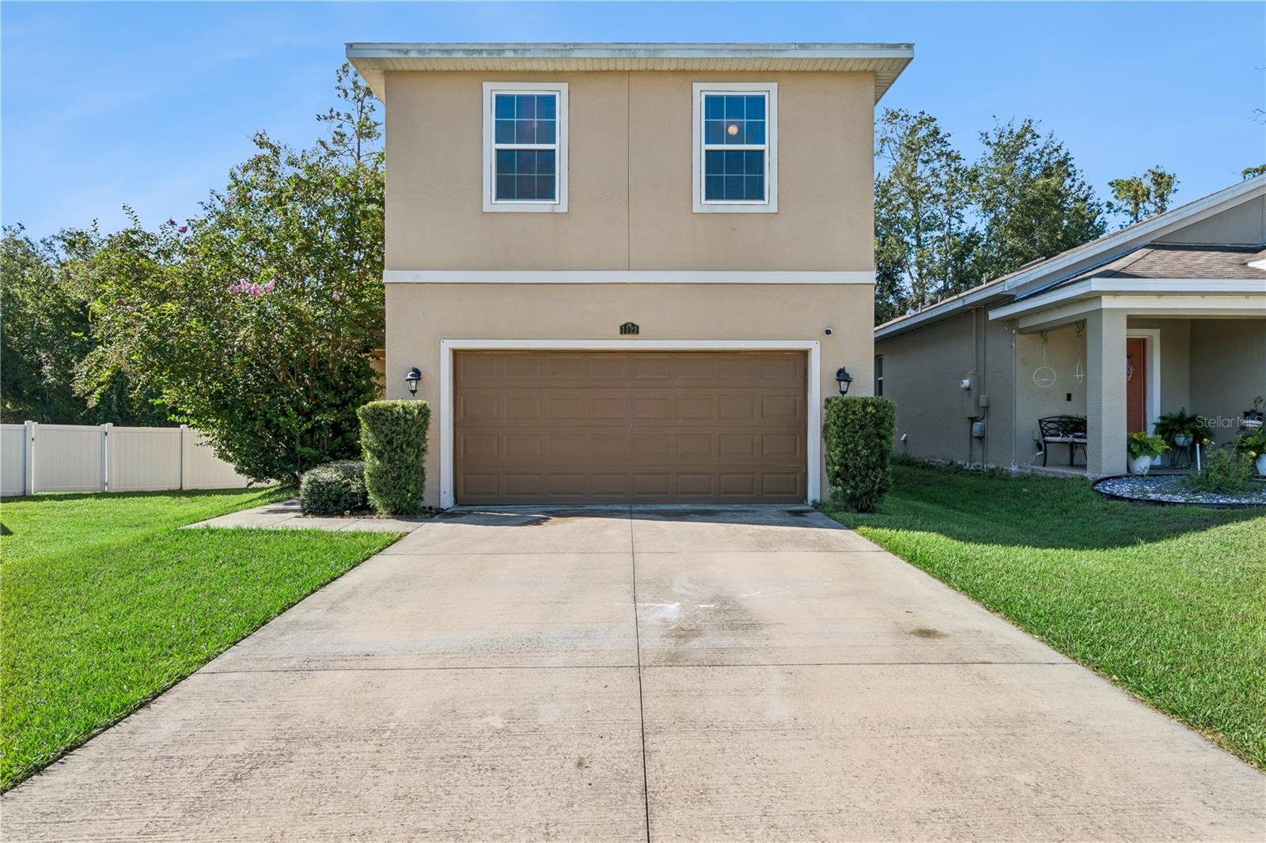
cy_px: 422
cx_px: 633
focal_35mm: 21
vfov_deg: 59.5
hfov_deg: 81.2
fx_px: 738
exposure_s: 1/25
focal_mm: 21
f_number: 20
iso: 100
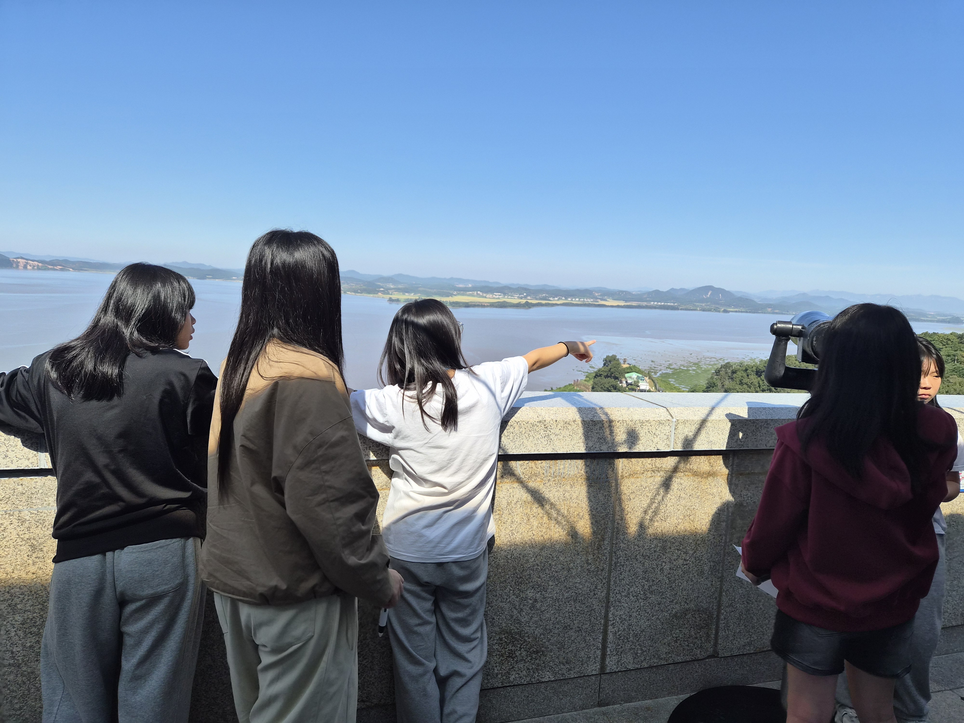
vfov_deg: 58.9
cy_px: 362
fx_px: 641
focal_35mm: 23
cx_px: 482
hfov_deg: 73.9
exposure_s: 1/4336
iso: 80
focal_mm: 5.4
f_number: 1.8
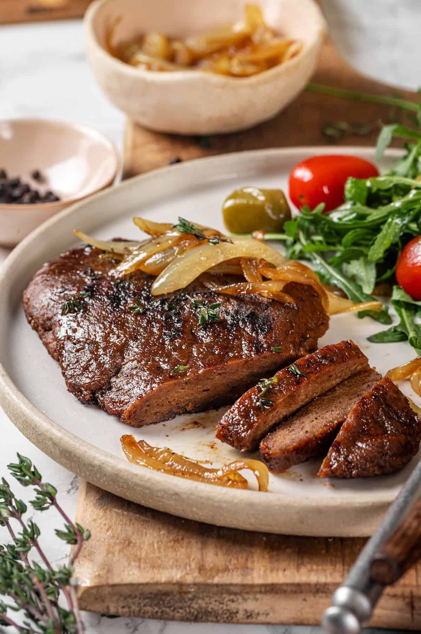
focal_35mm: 105
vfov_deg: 19.5
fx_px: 1845
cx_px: 210
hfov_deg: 13.0
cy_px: 317
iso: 100
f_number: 14
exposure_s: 1/125
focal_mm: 105
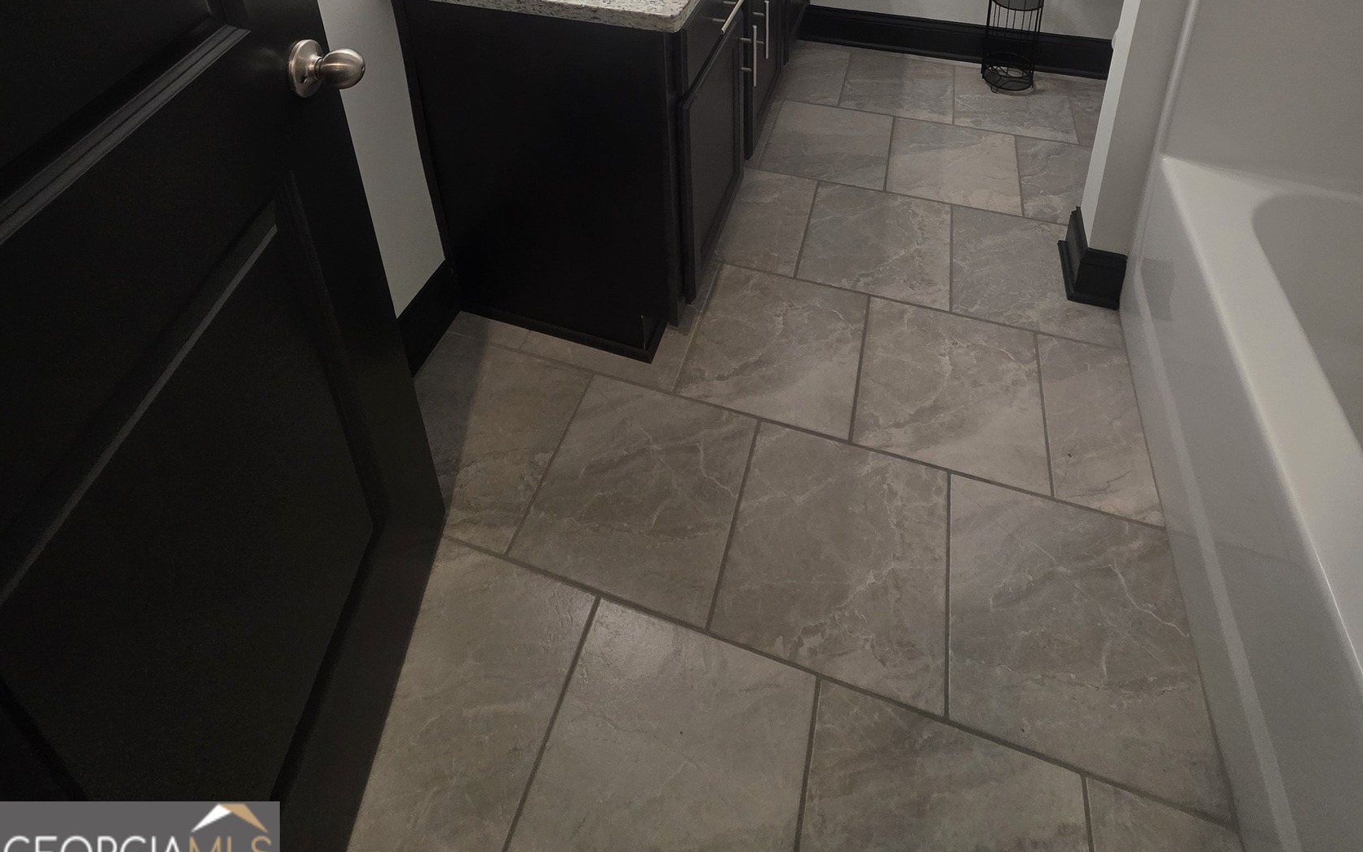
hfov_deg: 88.0
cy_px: -45
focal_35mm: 19
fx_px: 706
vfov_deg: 48.2
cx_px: 703
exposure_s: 1/120
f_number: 1.9
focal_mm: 2.2
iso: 200
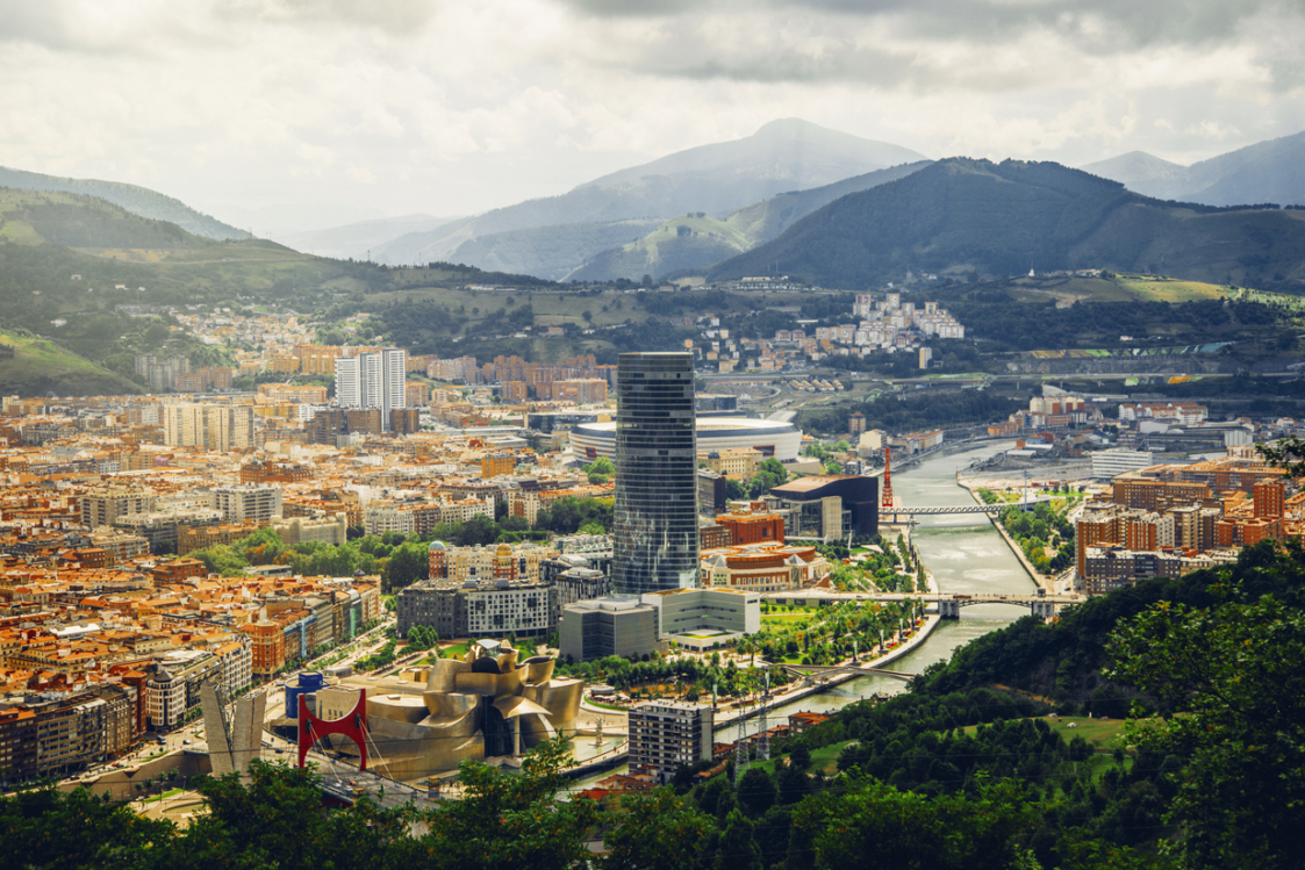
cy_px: 429
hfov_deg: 30.5
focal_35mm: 66
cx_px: 650
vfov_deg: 20.6
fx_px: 2393
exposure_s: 1/800
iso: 100
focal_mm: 65
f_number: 5.6
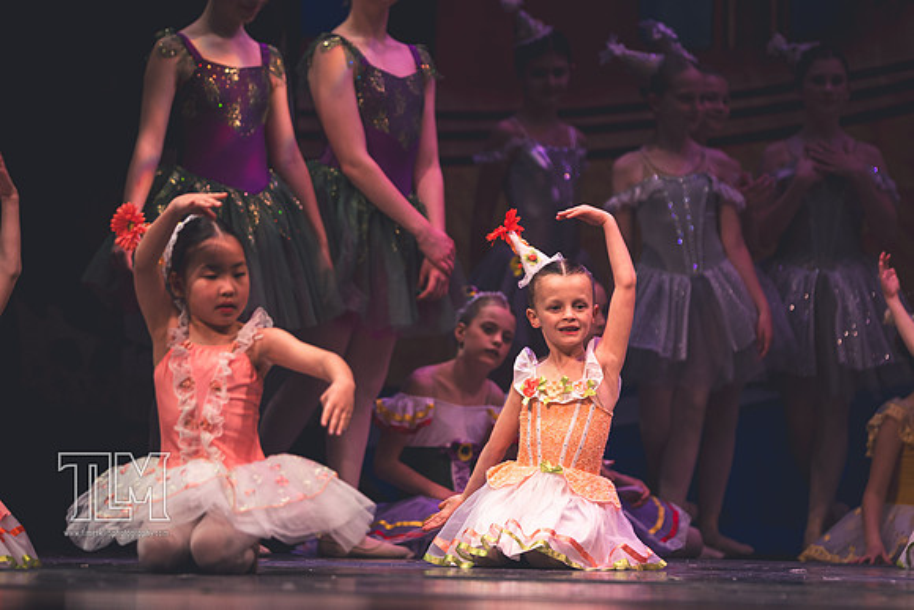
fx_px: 7622
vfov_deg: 4.6
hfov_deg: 6.9
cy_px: 305
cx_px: 457
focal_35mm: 300
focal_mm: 200
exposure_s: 1/250
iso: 640
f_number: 2.8
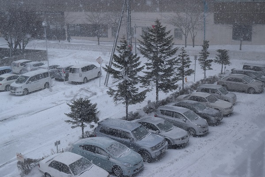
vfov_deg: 23.8
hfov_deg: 35.1
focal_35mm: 57
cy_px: 88
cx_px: 132
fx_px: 420
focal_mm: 38
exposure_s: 1/250
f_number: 8
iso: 400
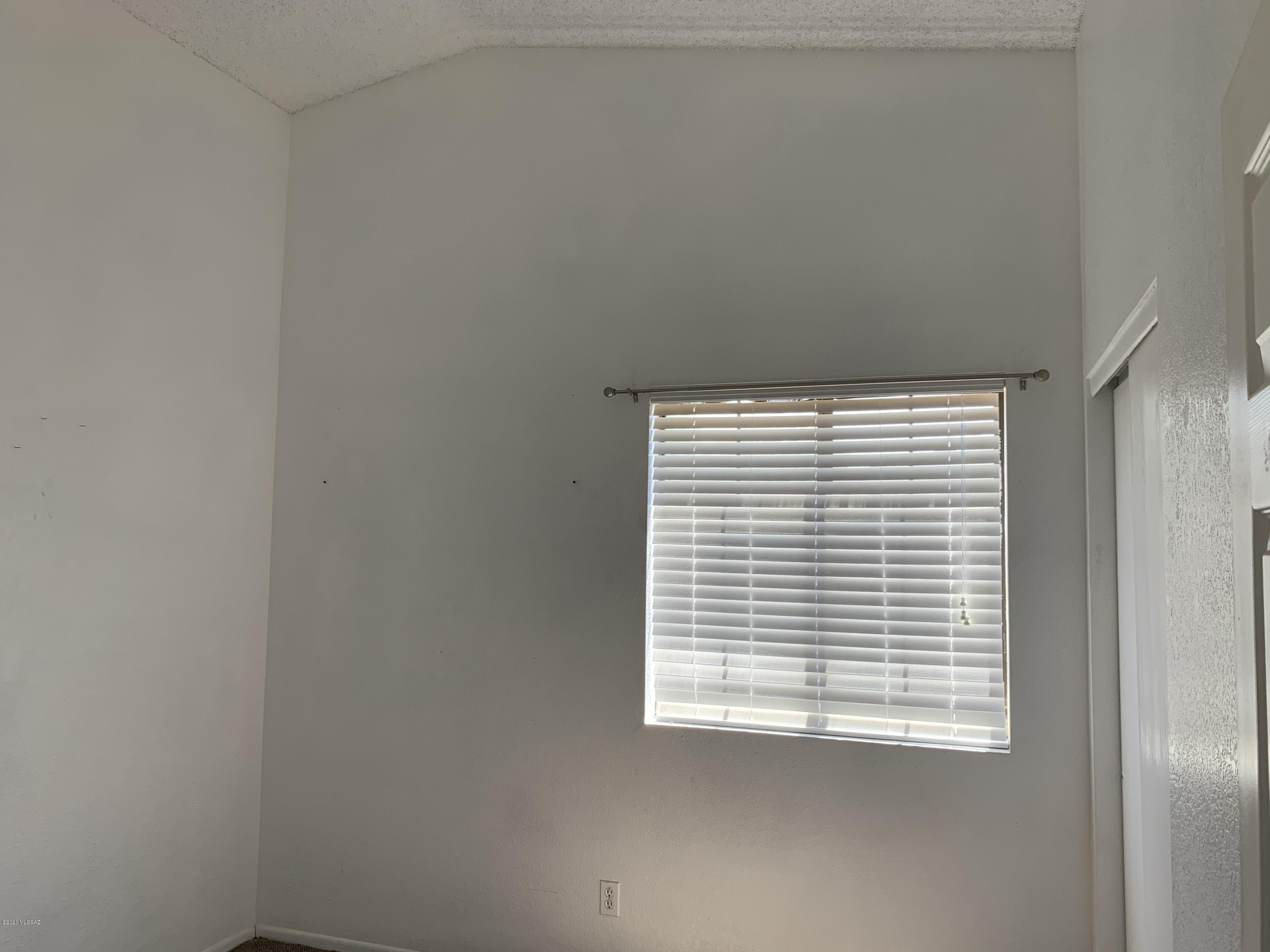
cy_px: 476
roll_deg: -1.0
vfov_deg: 53.1
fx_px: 954
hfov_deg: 67.3
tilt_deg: +3.7
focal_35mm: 26
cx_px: 635
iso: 64
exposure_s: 1/121
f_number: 1.8
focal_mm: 4.25
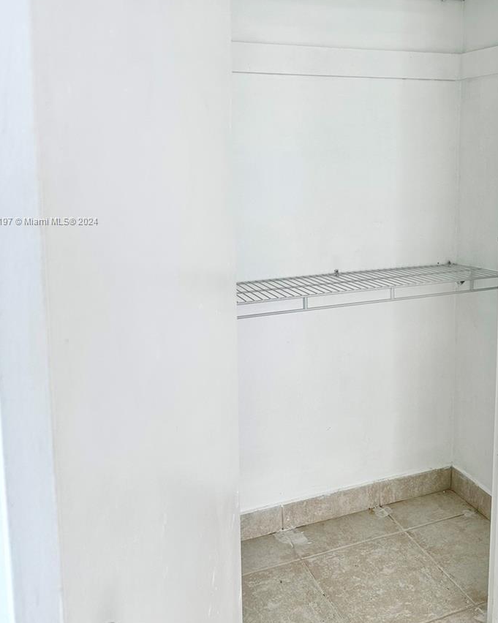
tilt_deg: -6.9
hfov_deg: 44.3
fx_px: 608
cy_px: 222
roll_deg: +0.2
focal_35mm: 33
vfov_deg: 53.4
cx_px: 293
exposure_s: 1/304
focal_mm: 6.86
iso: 80
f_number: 1.78
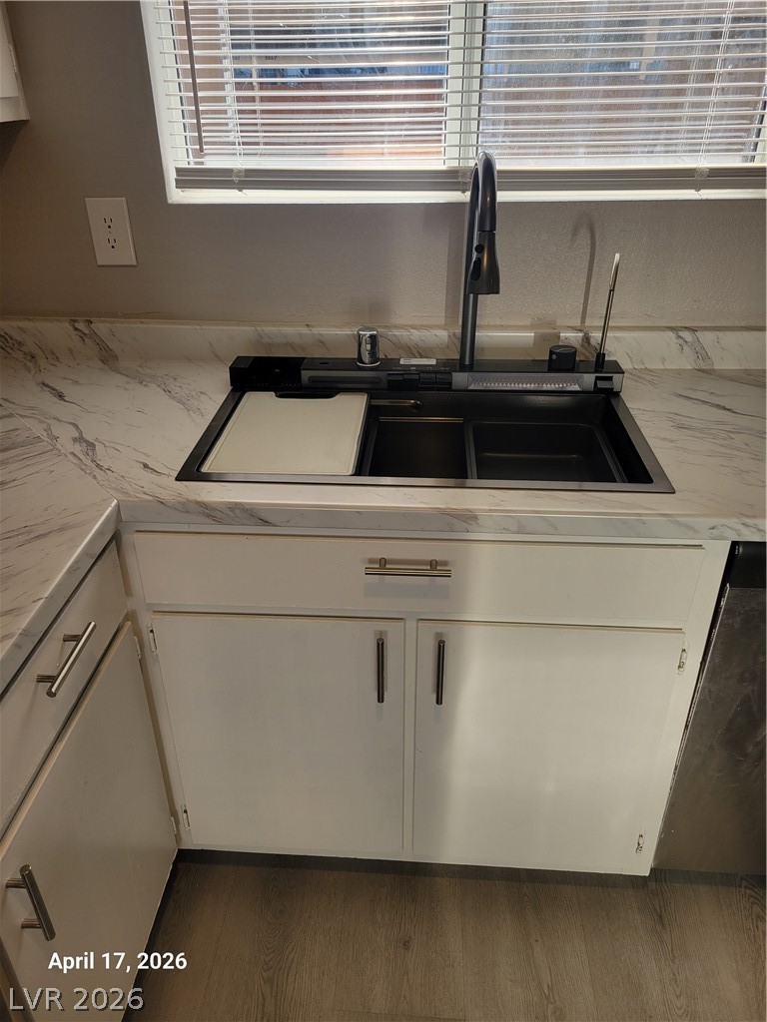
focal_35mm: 26
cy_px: 511
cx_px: 384
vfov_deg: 67.3
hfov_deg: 53.1
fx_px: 768
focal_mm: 5.4
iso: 40
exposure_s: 1/157
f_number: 1.8
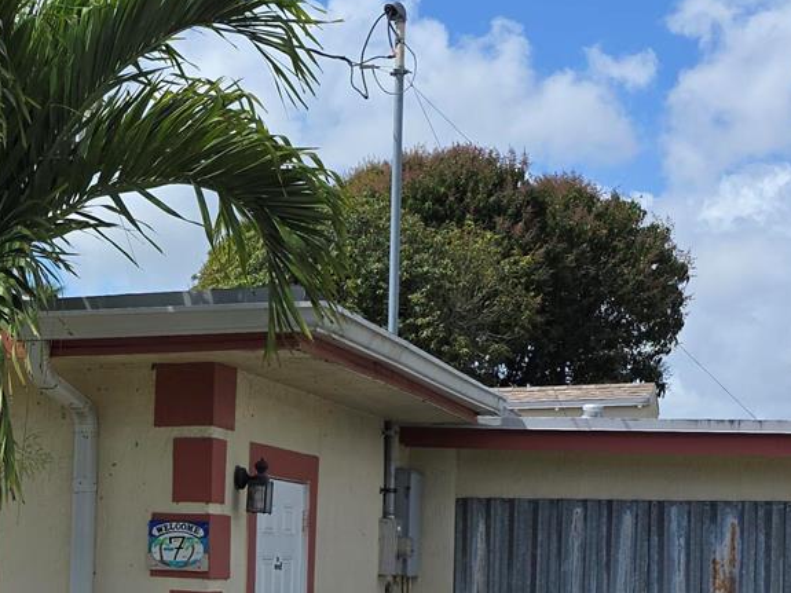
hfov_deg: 28.4
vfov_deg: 22.4
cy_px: 527
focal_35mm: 64
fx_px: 1462
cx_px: -7
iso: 12
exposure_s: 1/883
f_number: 1.7
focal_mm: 6.3
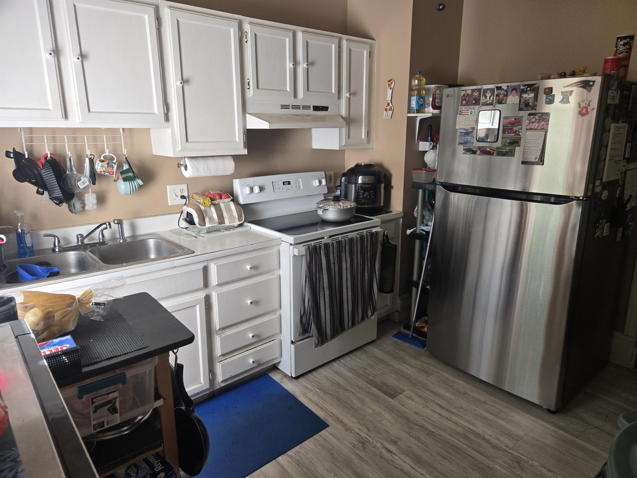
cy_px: 239
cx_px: 318
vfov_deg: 58.9
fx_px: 423
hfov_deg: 73.9
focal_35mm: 23
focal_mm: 5.4
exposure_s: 1/180
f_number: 1.8
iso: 160
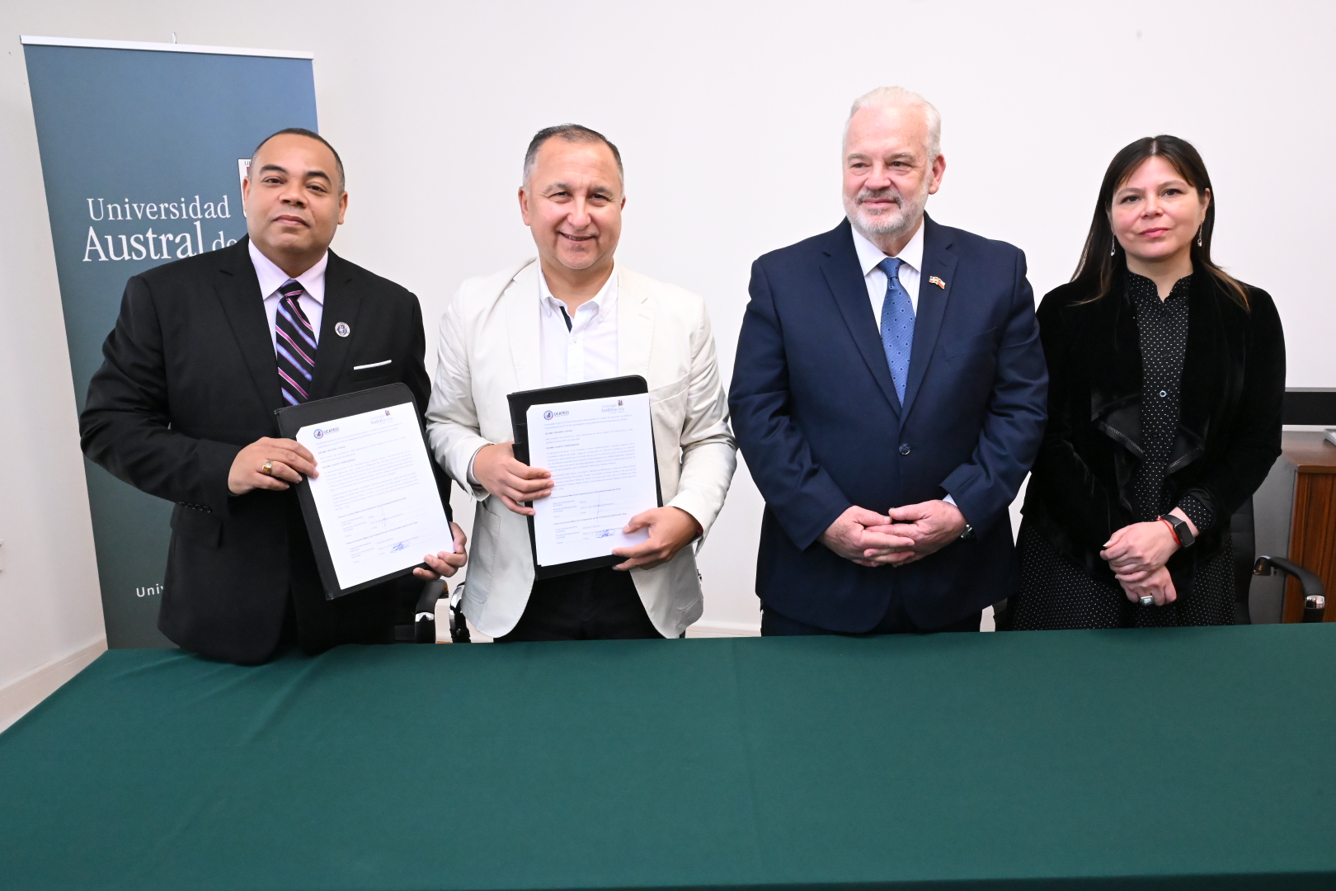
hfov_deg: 62.8
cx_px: 668
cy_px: 446
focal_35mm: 30
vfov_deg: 44.3
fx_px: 1095
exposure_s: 1/160
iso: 12800
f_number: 14
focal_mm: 29.5
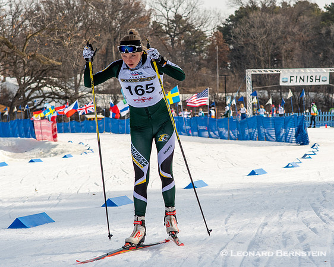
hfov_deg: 13.3
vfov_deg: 10.7
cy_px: 132
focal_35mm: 145
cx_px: 177
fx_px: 1432
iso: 400
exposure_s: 1/2000
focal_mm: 85
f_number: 6.3
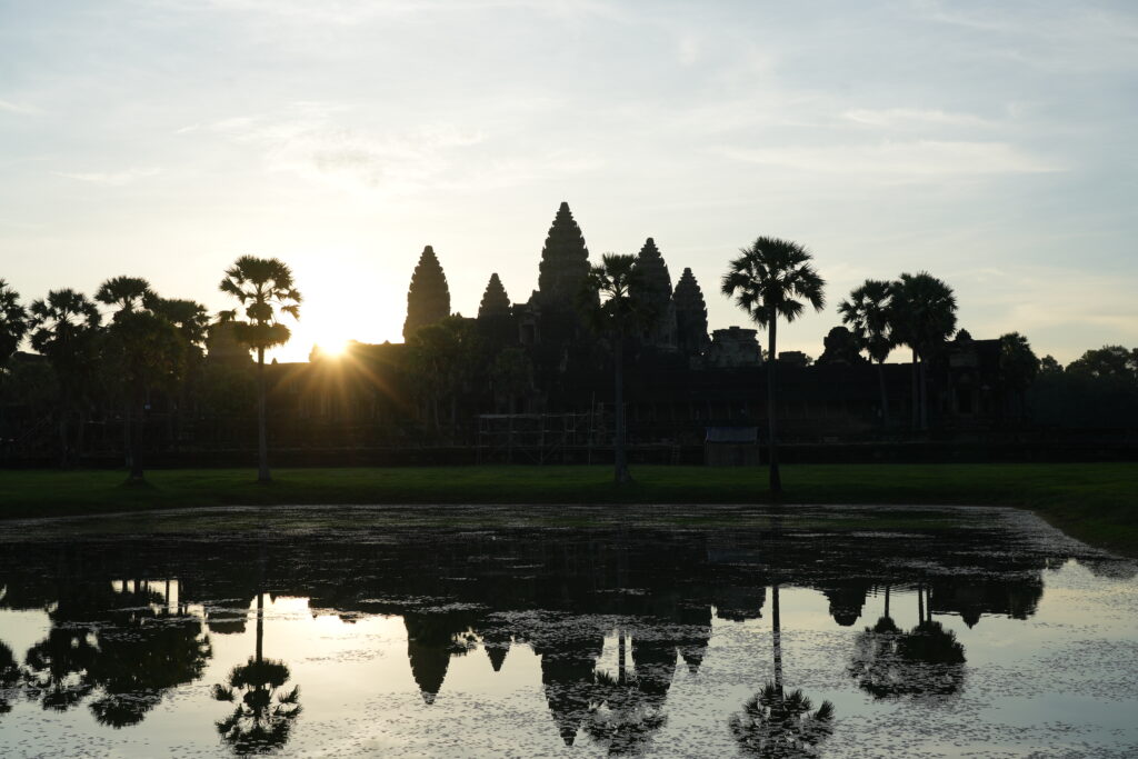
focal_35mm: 42
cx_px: 569
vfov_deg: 31.9
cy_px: 380
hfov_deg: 46.4
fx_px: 1328
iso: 100
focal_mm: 42
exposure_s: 1/250
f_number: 8
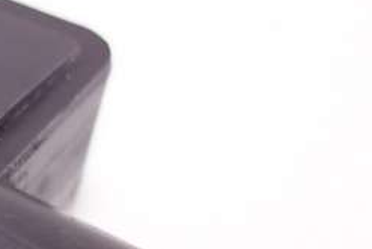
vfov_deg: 14.6
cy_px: 227
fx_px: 962
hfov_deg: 18.9
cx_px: -209
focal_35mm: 93
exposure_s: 1/80
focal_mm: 10.4
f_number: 1.8
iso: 125
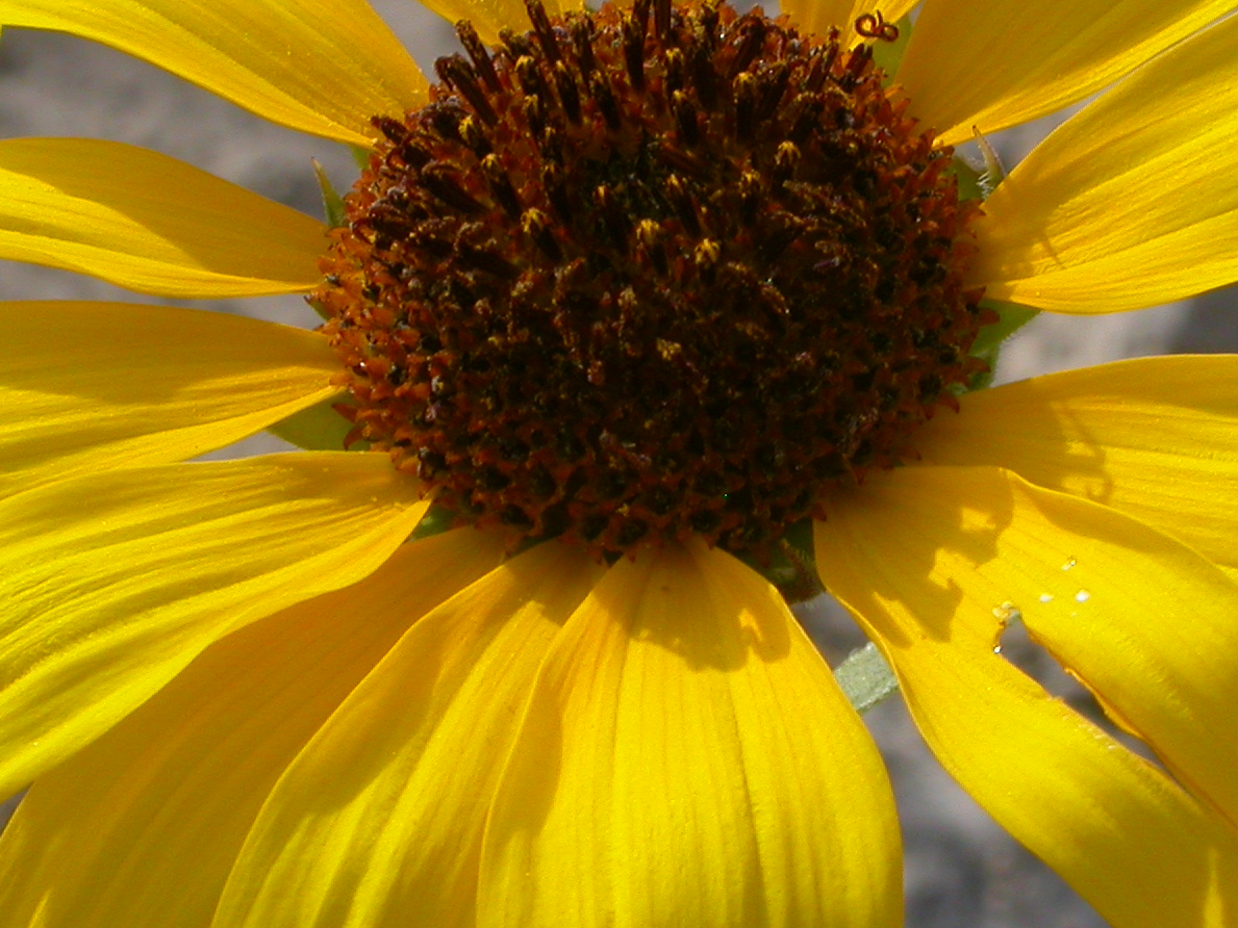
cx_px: 783
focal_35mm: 149
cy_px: 502
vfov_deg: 10.0
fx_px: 5329
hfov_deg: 13.2
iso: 100
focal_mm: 16.2
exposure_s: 1/285
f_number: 7.9
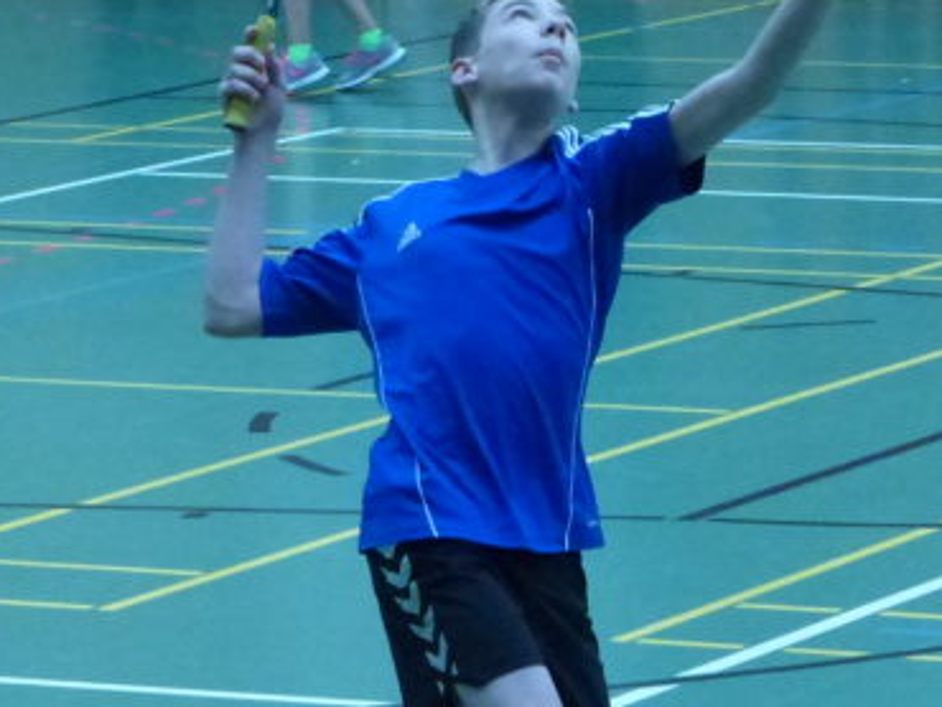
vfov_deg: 5.0
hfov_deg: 6.7
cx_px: 621
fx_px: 8060
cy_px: 626
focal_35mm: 296
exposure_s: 1/250
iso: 1600
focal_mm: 19.2
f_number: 4
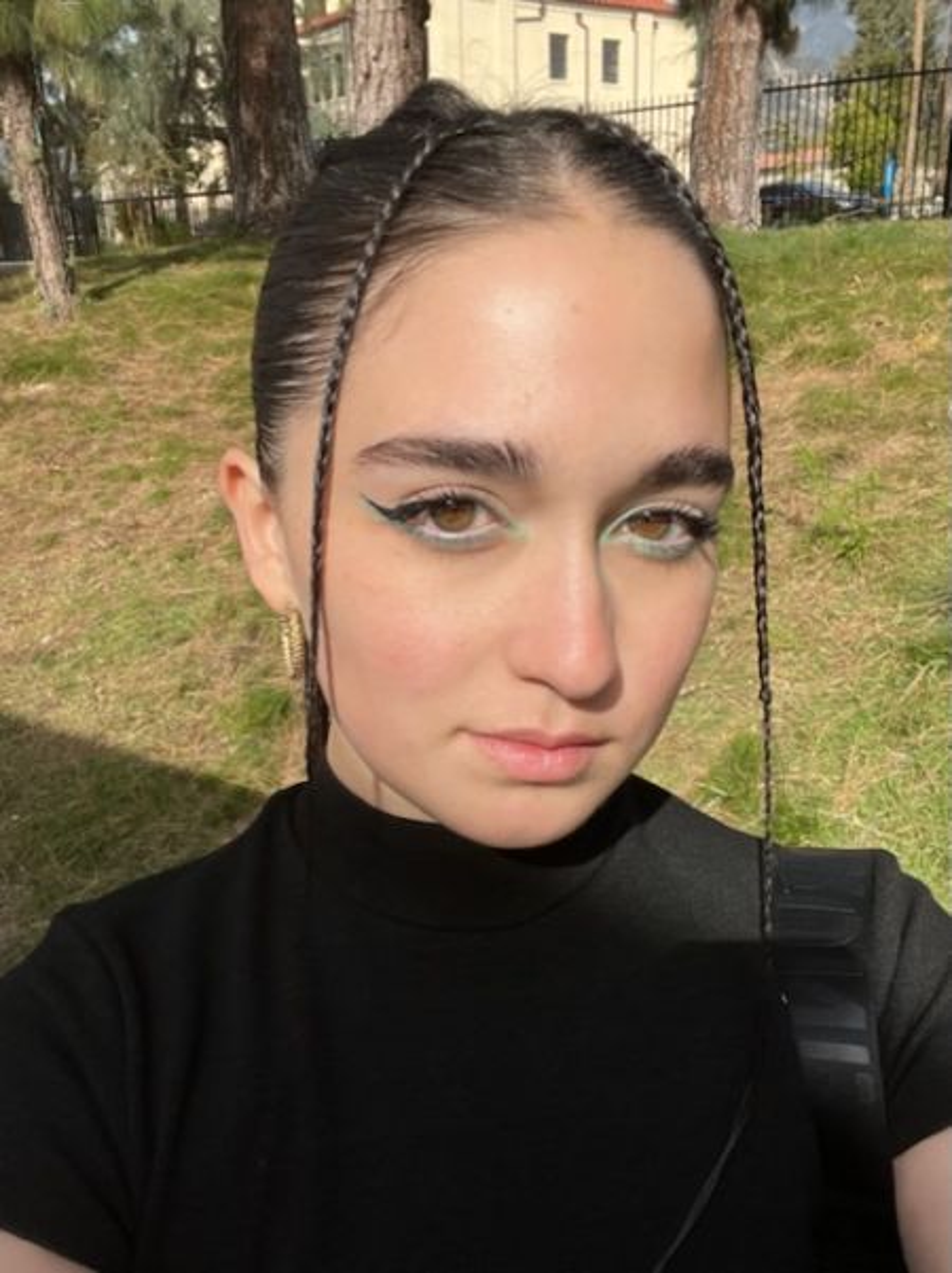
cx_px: 476
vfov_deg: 60.0
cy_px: 636
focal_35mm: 30
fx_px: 1101
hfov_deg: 46.8
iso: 32
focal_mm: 2.71
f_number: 2.2
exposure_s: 1/1080
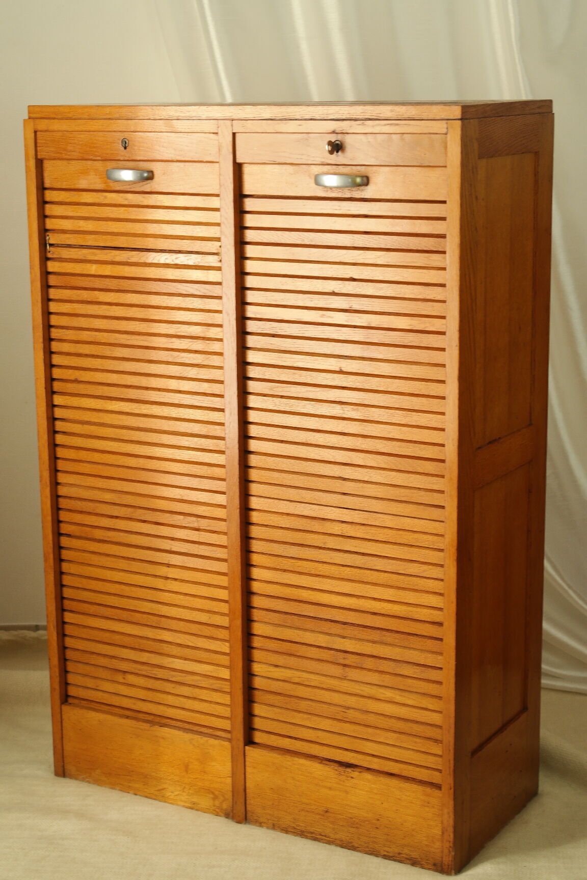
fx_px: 1687
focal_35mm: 69
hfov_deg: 19.7
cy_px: 440
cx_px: 294
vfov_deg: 29.2
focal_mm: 45
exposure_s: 1/30
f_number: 5.6
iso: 200
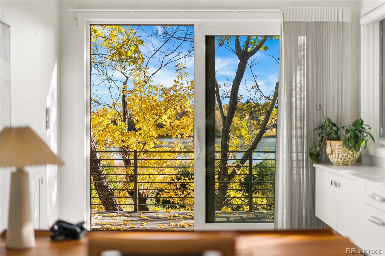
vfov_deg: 27.0
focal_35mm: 50
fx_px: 534
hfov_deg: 39.6
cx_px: 192
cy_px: 128
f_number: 1.8
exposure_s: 1/2000
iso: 400
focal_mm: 50
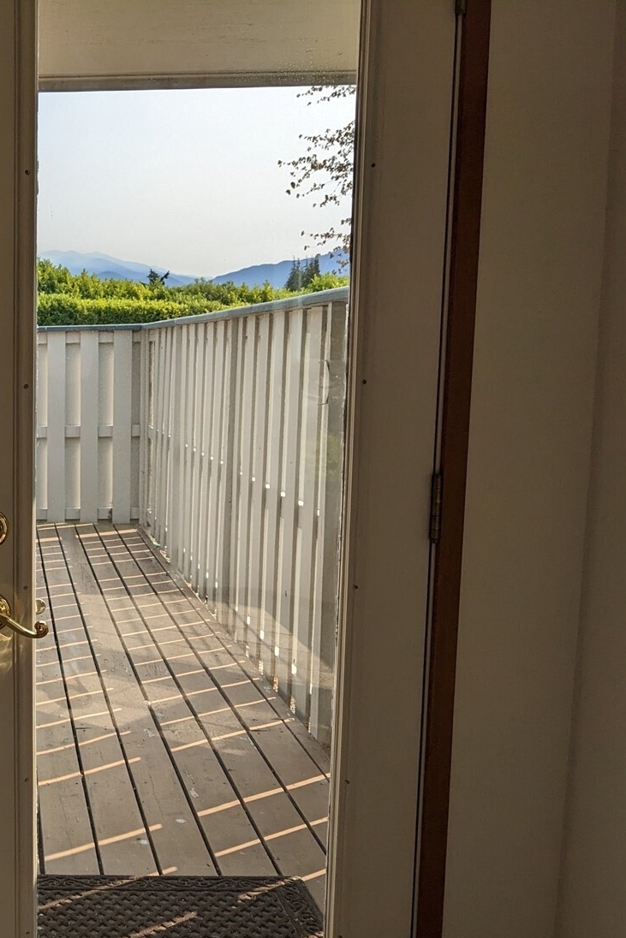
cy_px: 509
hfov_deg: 29.6
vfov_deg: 47.4
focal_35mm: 41
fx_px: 1069
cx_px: -51
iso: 56
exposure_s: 1/3356
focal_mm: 4.38
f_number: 1.73
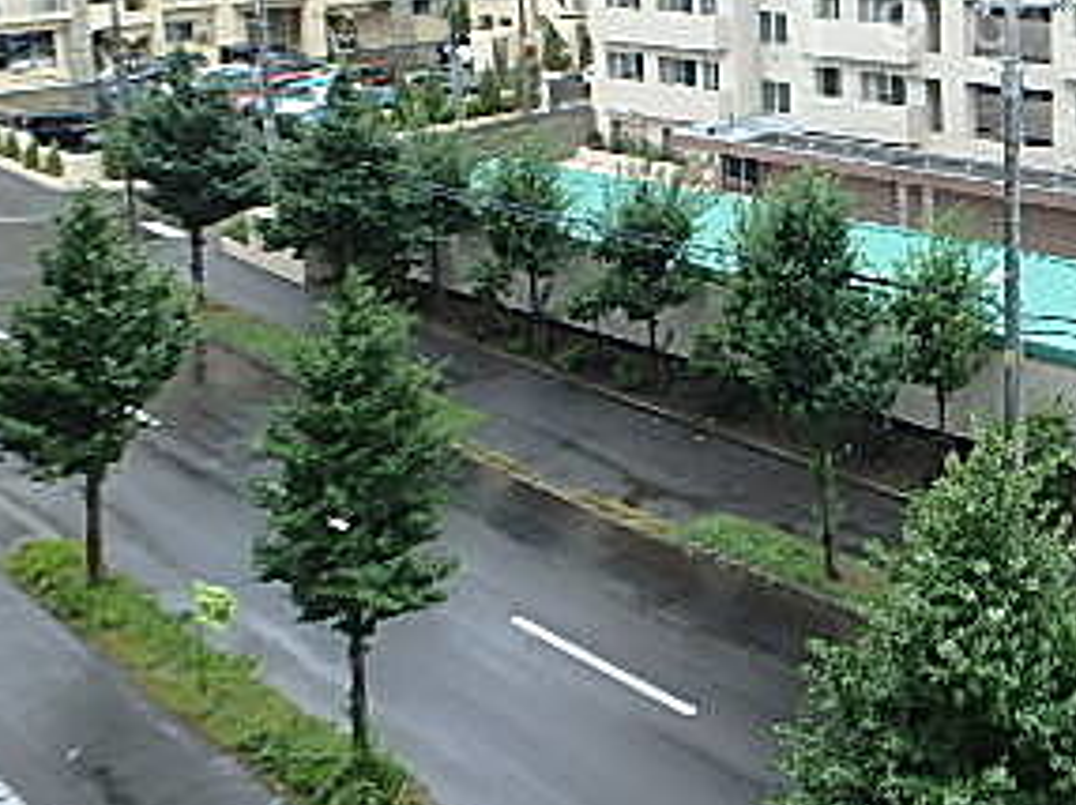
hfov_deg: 36.8
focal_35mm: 47
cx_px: 1050
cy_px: 23
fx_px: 1460
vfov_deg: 29.1
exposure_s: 1/100
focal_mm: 3.7
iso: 125
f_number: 3.5
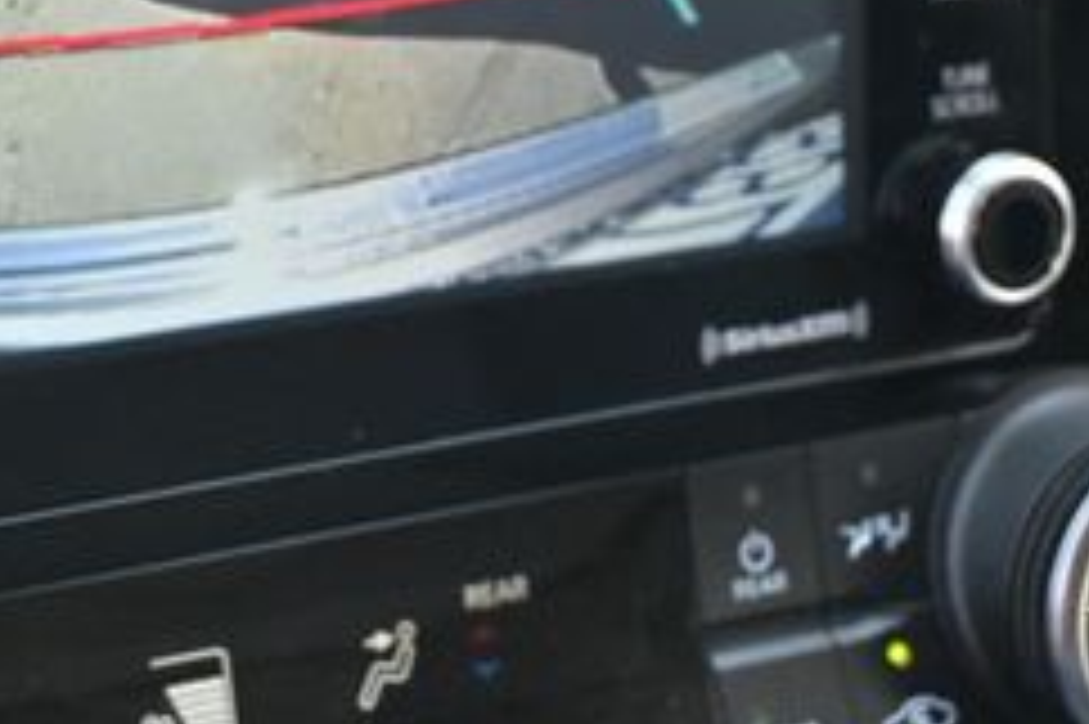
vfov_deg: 12.8
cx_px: 54
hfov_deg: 19.0
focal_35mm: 105
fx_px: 3173
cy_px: -40
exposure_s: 1/125
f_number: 4.5
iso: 720
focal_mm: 26.5
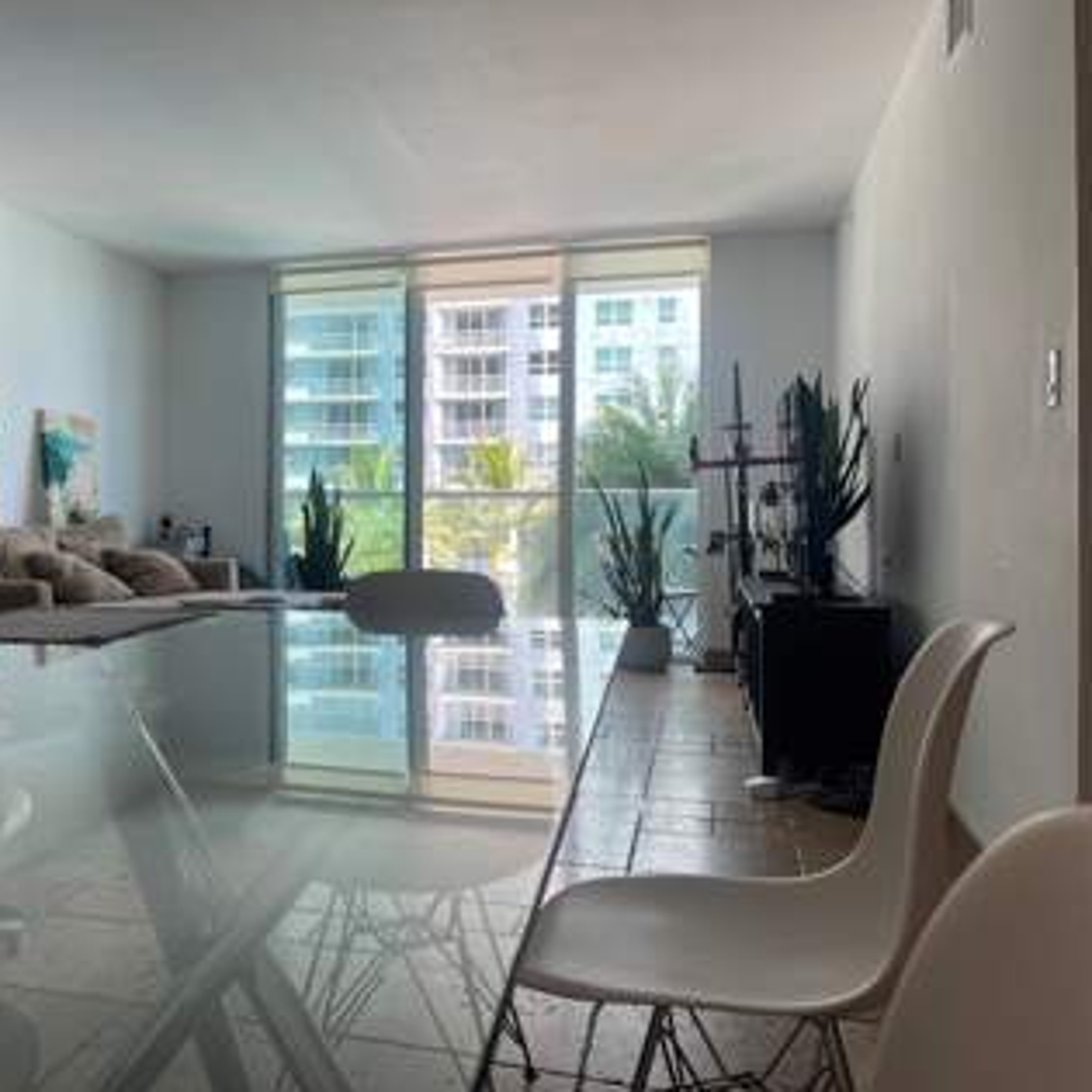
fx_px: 1249
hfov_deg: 45.5
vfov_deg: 47.1
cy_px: 475
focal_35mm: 35
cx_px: 267
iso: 32
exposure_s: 1/144
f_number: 1.6
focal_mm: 5.1
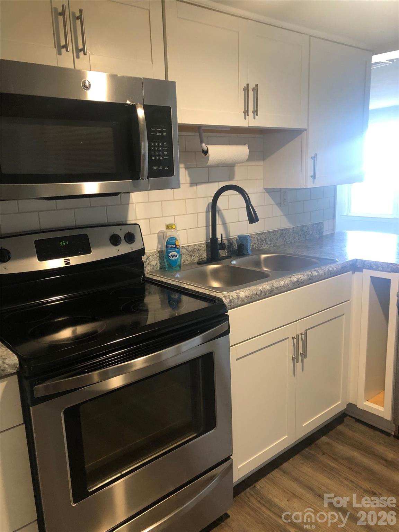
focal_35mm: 28
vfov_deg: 63.4
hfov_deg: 49.7
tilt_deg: -12.8
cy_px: 266
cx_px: 200
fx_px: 430
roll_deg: +2.9
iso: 50
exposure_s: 1/15
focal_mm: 3.99
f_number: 1.8
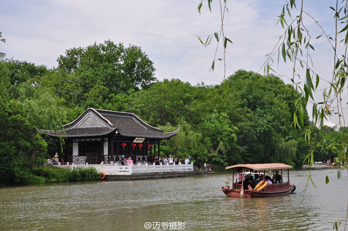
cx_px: 174
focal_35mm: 66
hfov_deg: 30.5
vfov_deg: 20.6
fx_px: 637
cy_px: 116
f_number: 11
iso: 400
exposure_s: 1/400
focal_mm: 44
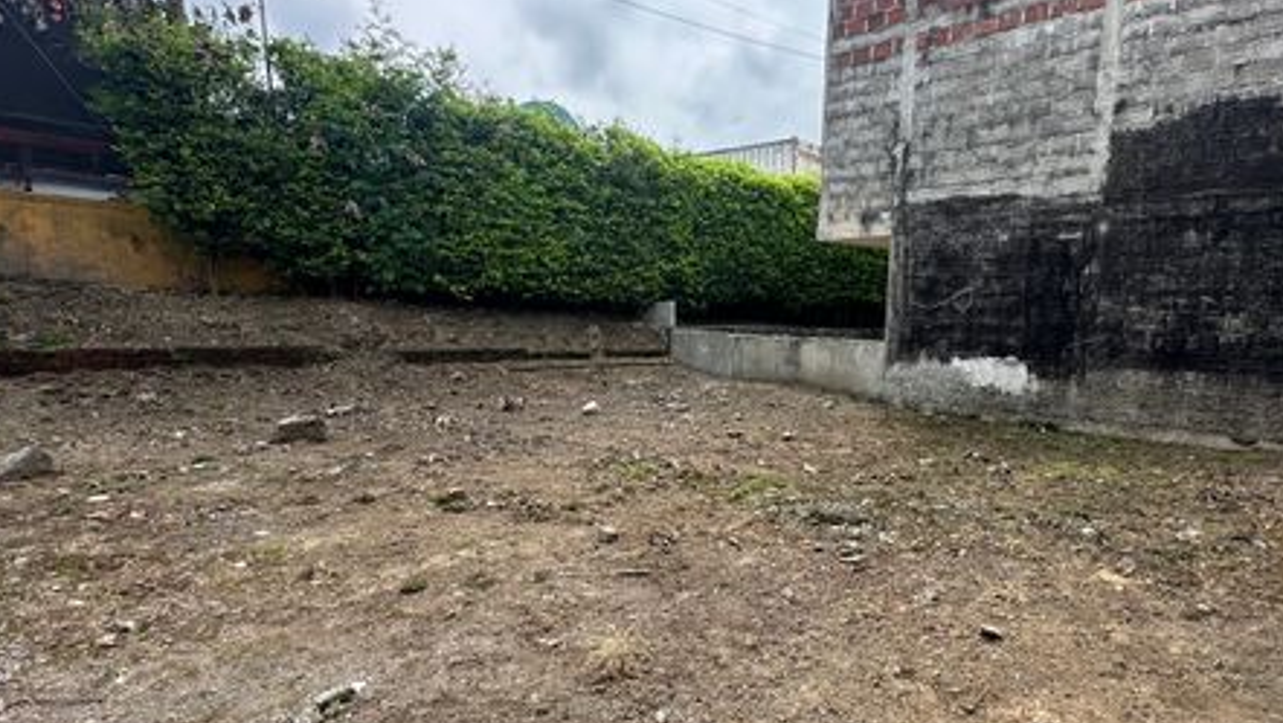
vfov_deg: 49.3
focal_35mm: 23
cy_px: 424
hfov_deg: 78.1
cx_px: 745
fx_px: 783
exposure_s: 1/629
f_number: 2.2
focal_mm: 2.22
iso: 40
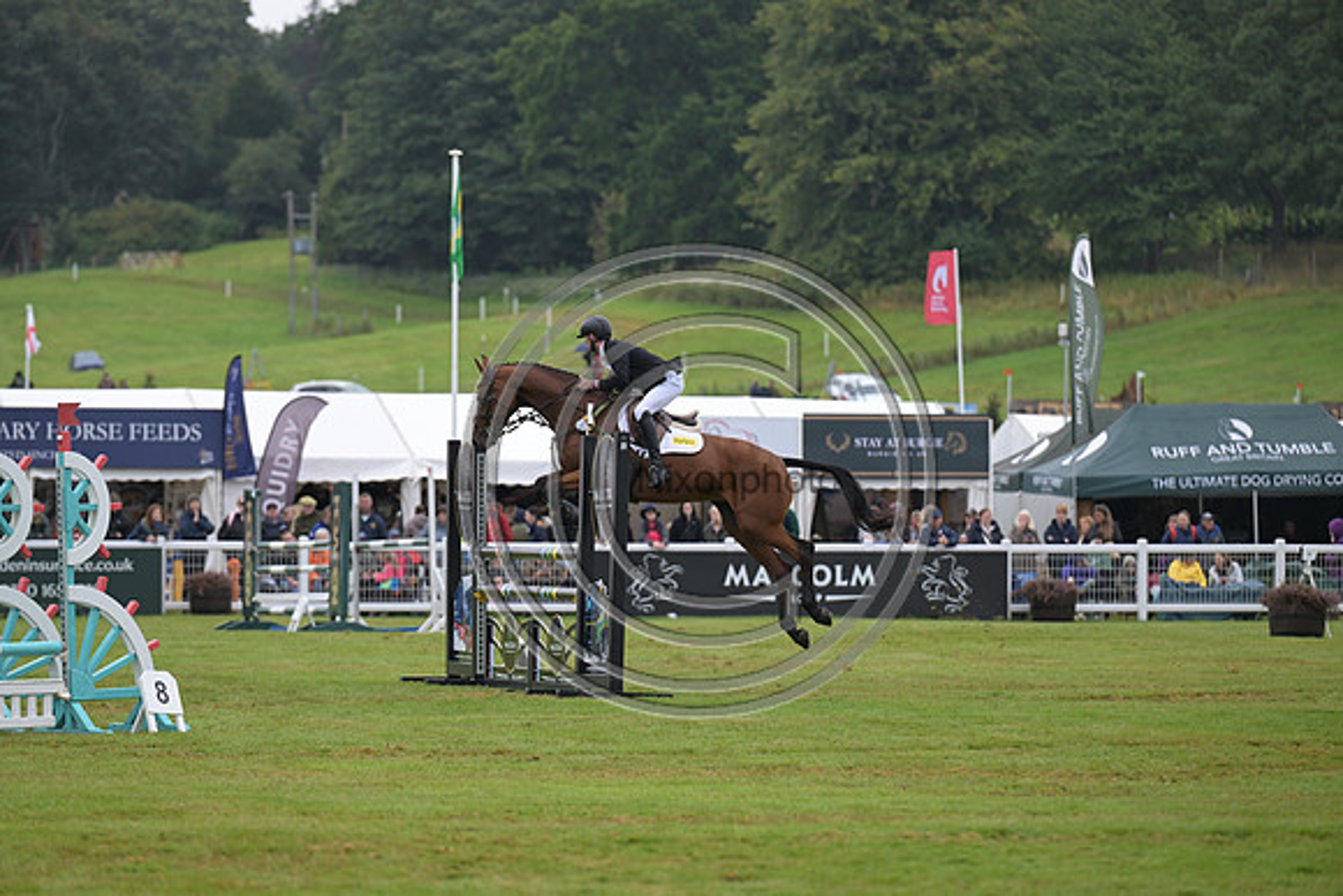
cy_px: 448
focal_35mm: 200
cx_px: 672
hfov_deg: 10.3
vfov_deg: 6.9
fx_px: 7463
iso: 720
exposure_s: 1/1250
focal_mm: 200
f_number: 4
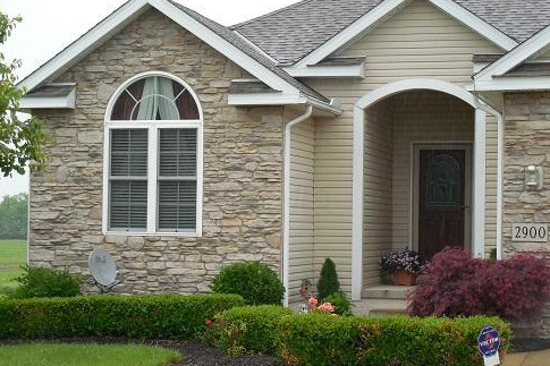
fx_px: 1252
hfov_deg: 24.8
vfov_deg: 16.6
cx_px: 276
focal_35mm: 82
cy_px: 195
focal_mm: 14.1
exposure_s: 1/125
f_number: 4.5
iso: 125
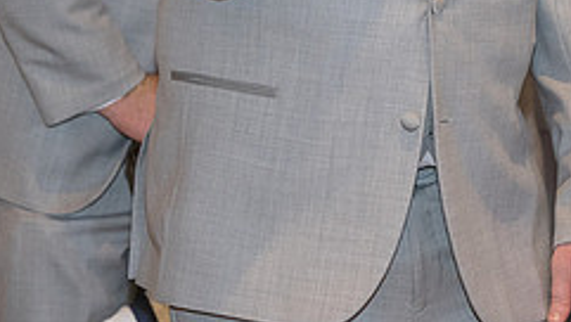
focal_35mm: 300
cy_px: -125
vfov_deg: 4.0
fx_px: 4546
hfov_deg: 7.2
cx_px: 355
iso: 2000
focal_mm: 101
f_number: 4
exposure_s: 1/250
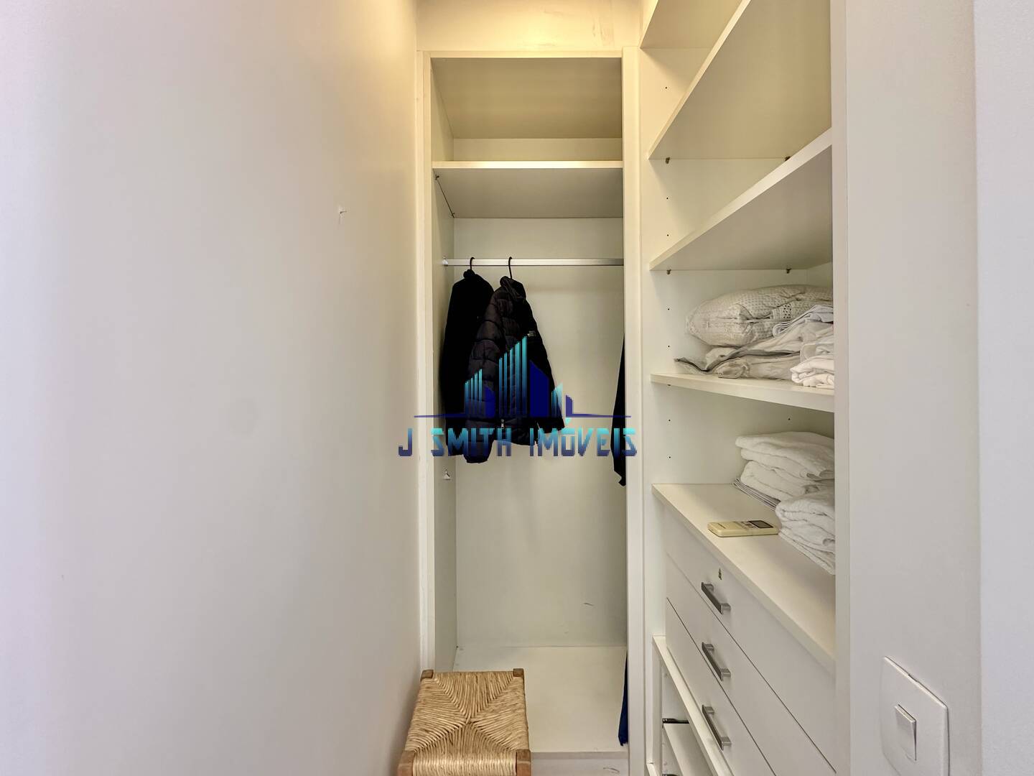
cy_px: 388
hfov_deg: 102.1
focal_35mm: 14
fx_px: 418
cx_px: 517
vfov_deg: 85.7
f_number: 2.2
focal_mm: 2.22
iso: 200
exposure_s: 1/60
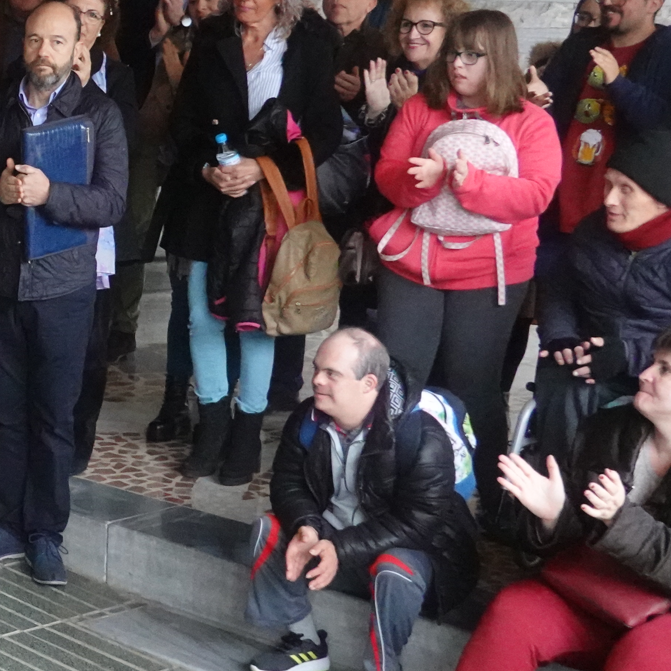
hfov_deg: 19.1
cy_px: 307
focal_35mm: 84
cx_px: -206
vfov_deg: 20.6
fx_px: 1842
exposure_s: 1/400
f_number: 3.5
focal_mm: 12.25
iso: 4000
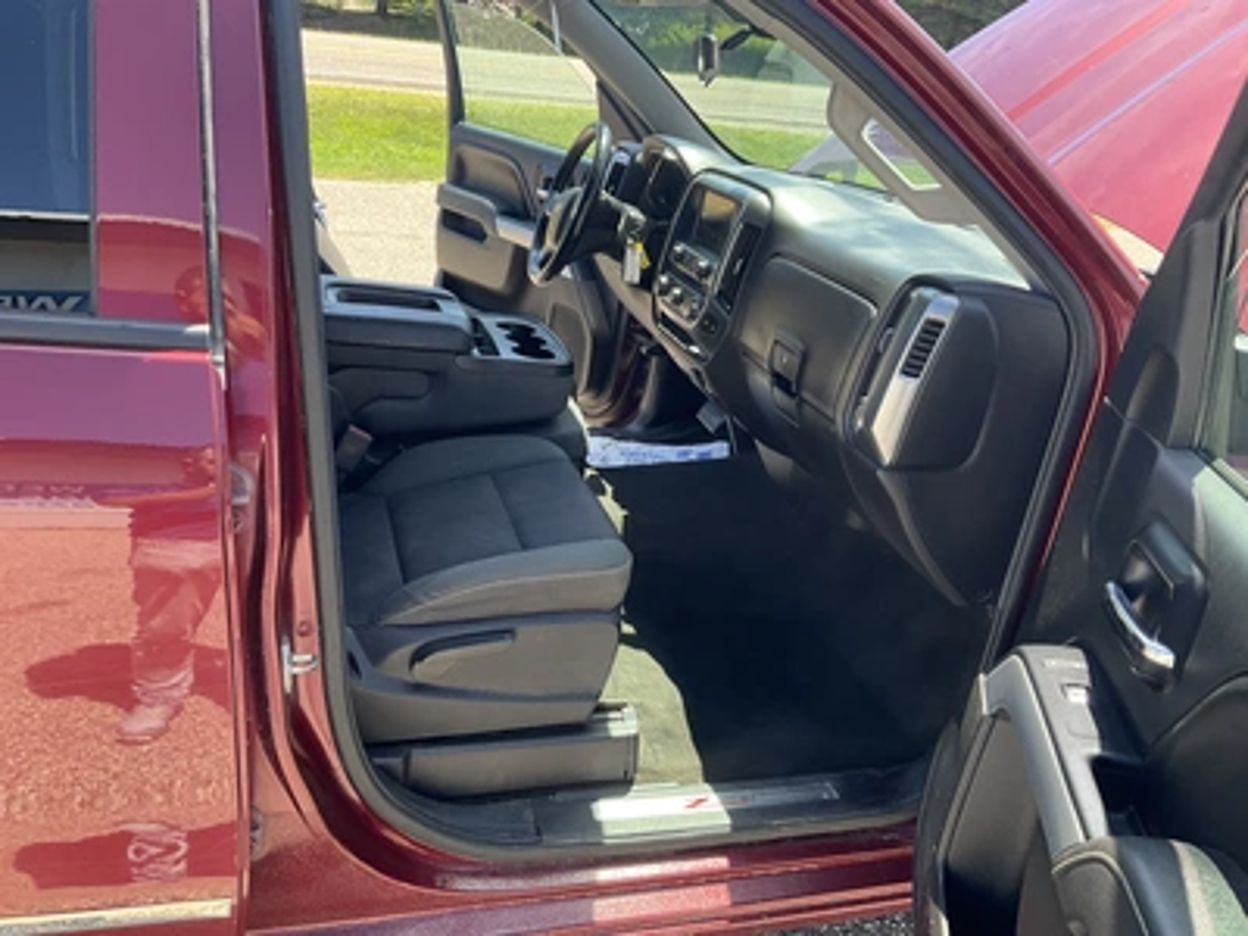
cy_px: 468
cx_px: 624
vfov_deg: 48.2
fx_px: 1046
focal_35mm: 29
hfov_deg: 61.7
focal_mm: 3
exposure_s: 1/172
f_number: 1.8
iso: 32
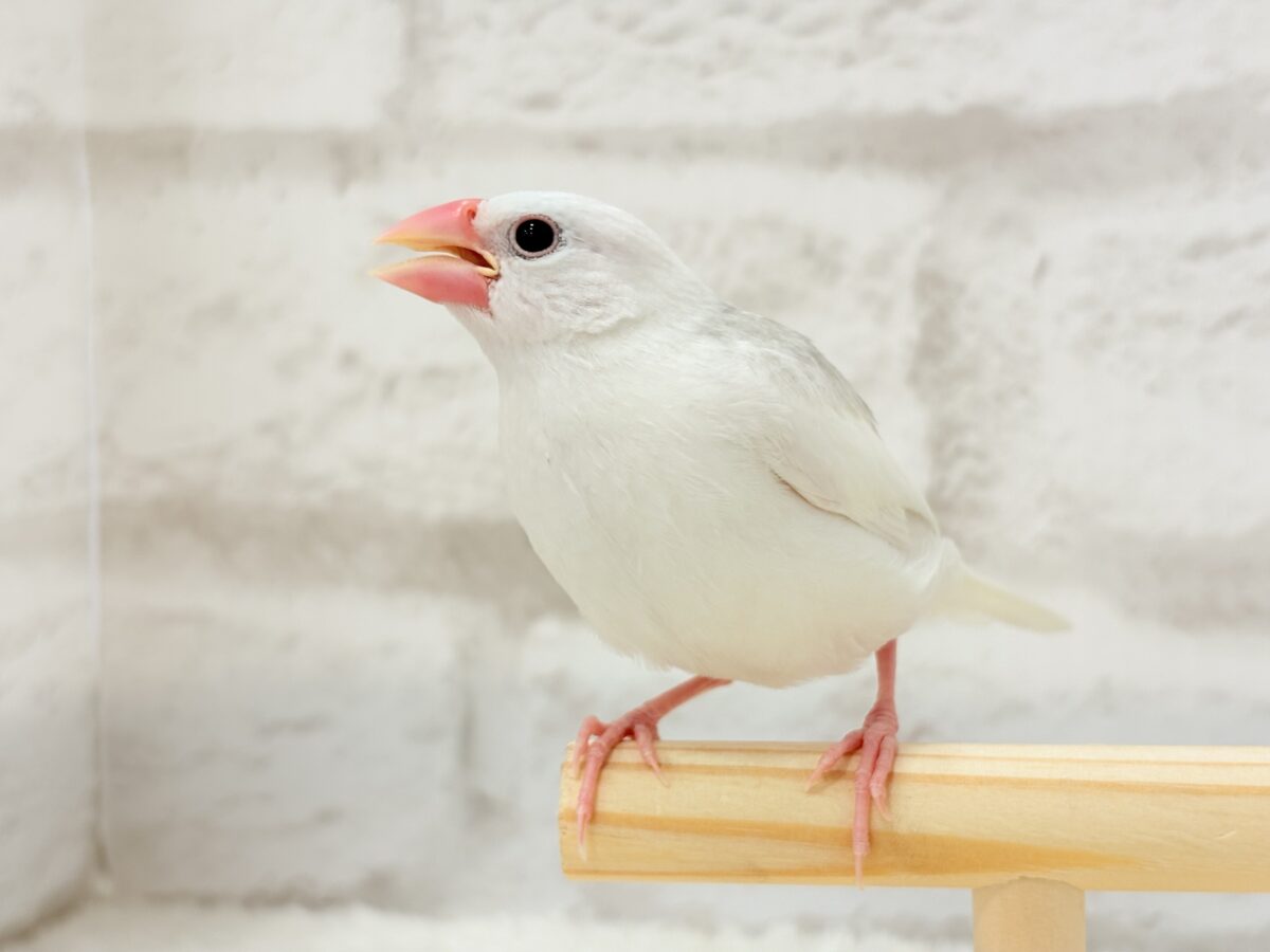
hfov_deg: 36.8
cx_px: 635
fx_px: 1908
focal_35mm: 52
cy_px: 476
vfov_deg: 28.0
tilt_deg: -3.7
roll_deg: +0.9
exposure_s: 1/50
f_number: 1.6
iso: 32
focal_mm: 5.96
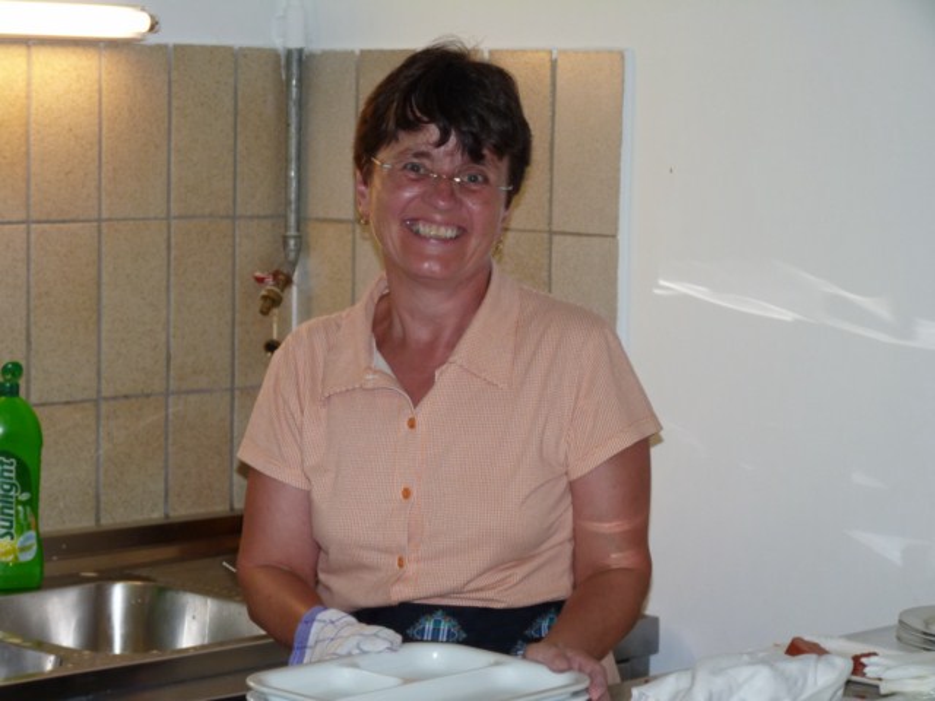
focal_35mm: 109
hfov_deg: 18.0
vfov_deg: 13.6
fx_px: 2944
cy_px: 350
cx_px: 468
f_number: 3.6
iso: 125
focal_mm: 19.4
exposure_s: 1/40
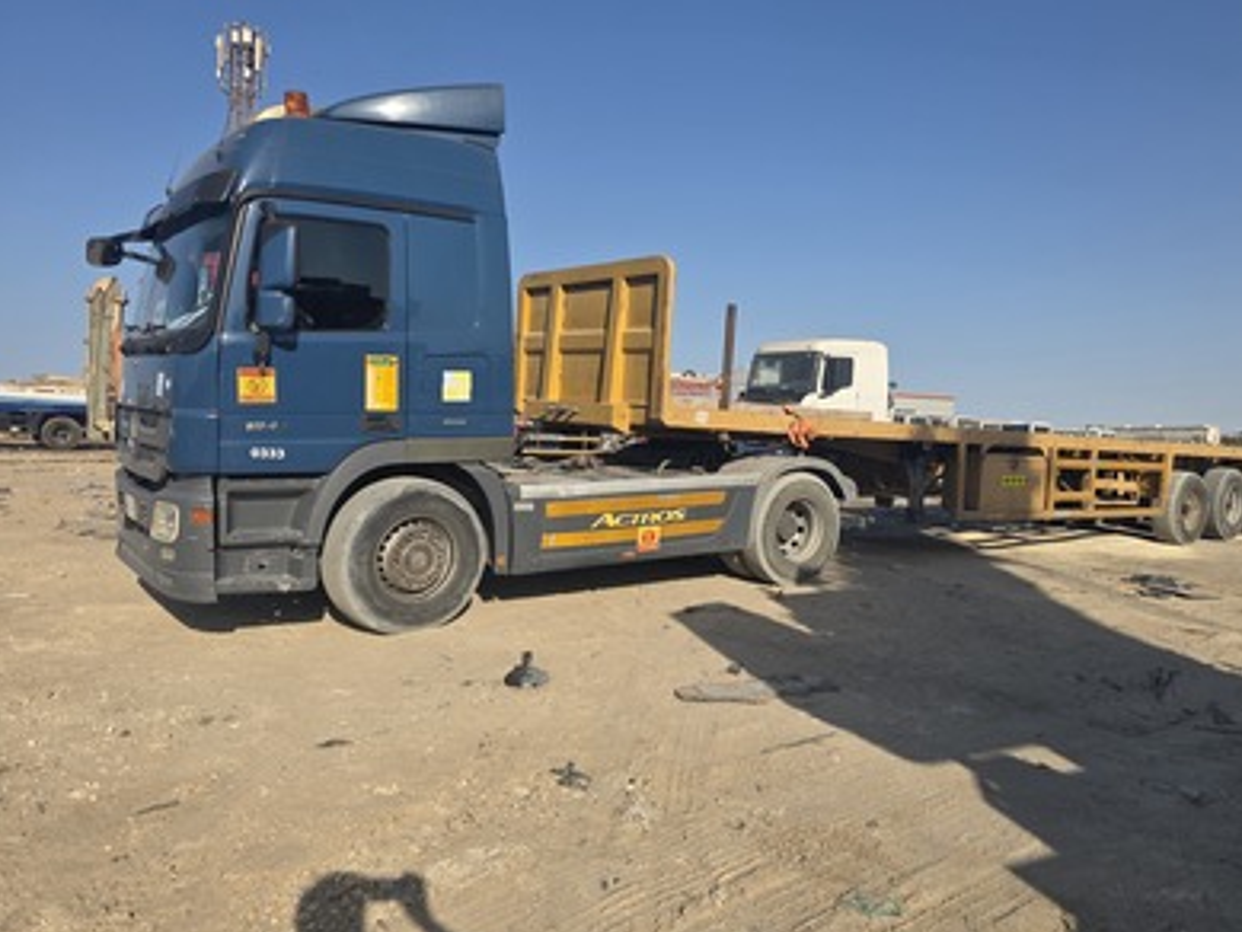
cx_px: 723
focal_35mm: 27
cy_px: 436
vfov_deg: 51.3
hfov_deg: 64.9
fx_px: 969
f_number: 1.7
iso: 80
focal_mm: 6.3
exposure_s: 1/7061
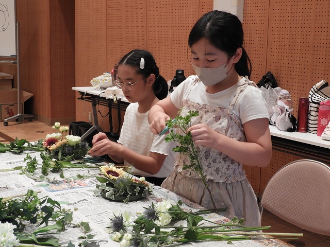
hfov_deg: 32.2
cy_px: 124
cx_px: 165
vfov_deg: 24.4
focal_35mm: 60
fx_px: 572
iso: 400
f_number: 4.2
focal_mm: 10.7
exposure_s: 1/30
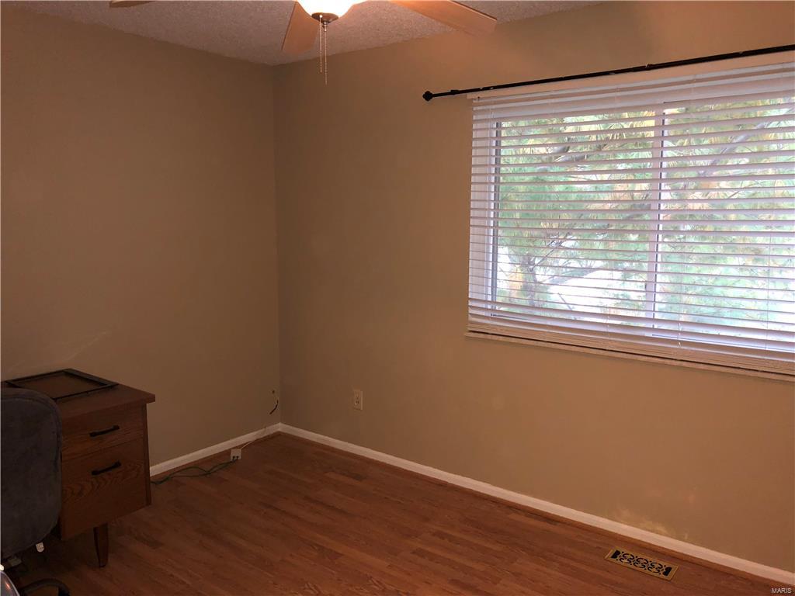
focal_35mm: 29
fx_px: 666
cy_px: 298
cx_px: 398
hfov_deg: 61.7
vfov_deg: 48.2
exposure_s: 1/30
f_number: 1.8
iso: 160
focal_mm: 3.99
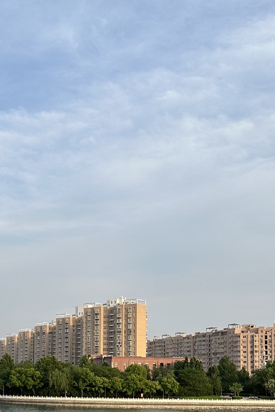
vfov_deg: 38.0
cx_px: 55
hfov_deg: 26.5
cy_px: 336
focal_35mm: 50
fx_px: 572
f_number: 1.78
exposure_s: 1/1916
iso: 80
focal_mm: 6.86
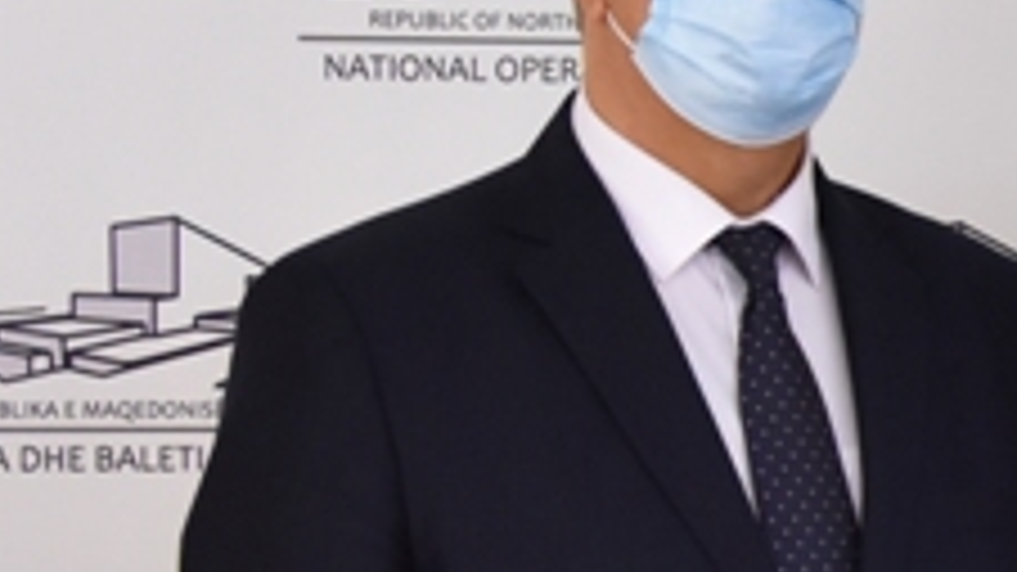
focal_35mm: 332
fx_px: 8951
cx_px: 2048
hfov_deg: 6.3
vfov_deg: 3.7
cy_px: 516
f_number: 4
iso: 2500
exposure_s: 1/160
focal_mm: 70
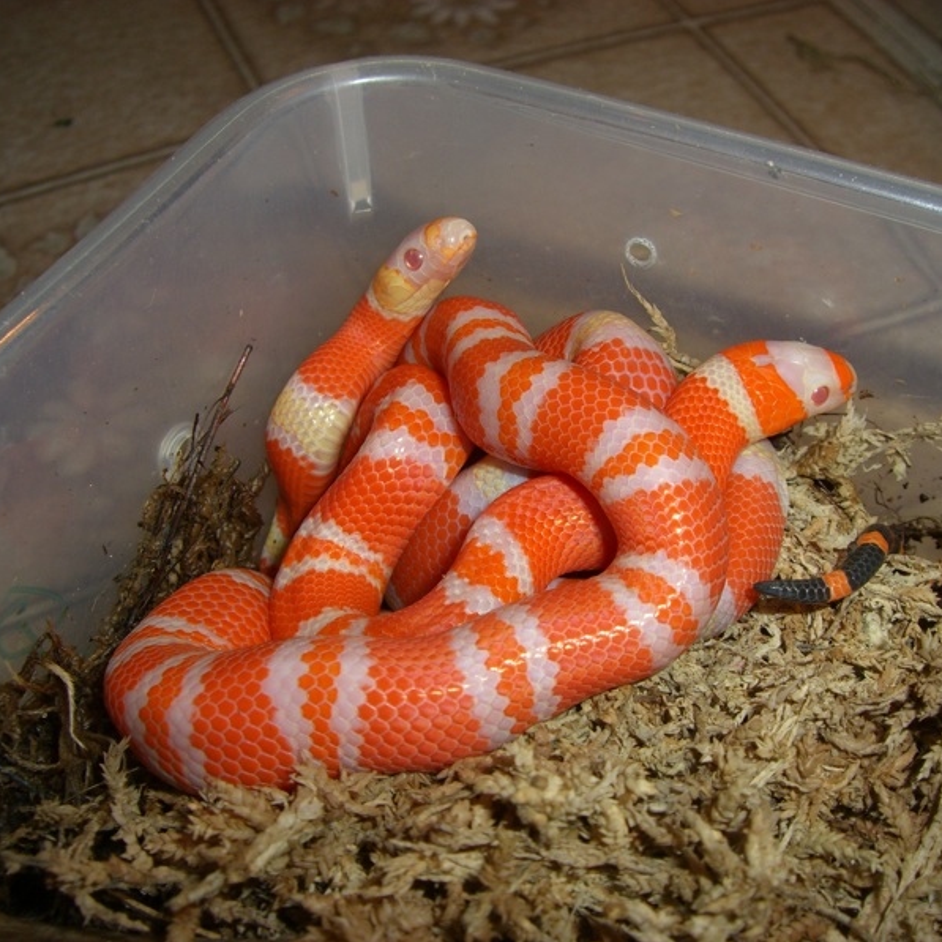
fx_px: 1385
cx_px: 516
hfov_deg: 37.5
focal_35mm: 45
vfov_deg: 37.6
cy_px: 472
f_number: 4.3
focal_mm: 6.2
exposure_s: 1/60
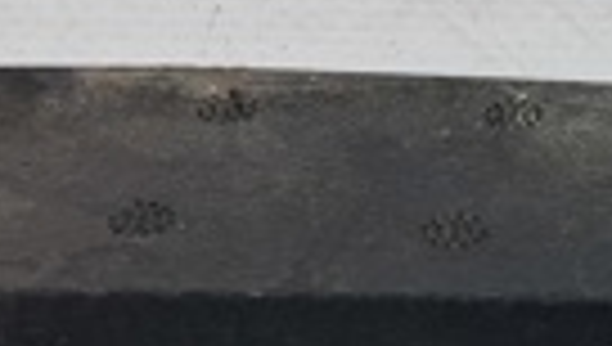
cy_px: 362
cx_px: 828
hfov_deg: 14.8
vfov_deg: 8.8
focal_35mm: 138
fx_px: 2243
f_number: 1.8
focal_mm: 4
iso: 50
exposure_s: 1/100
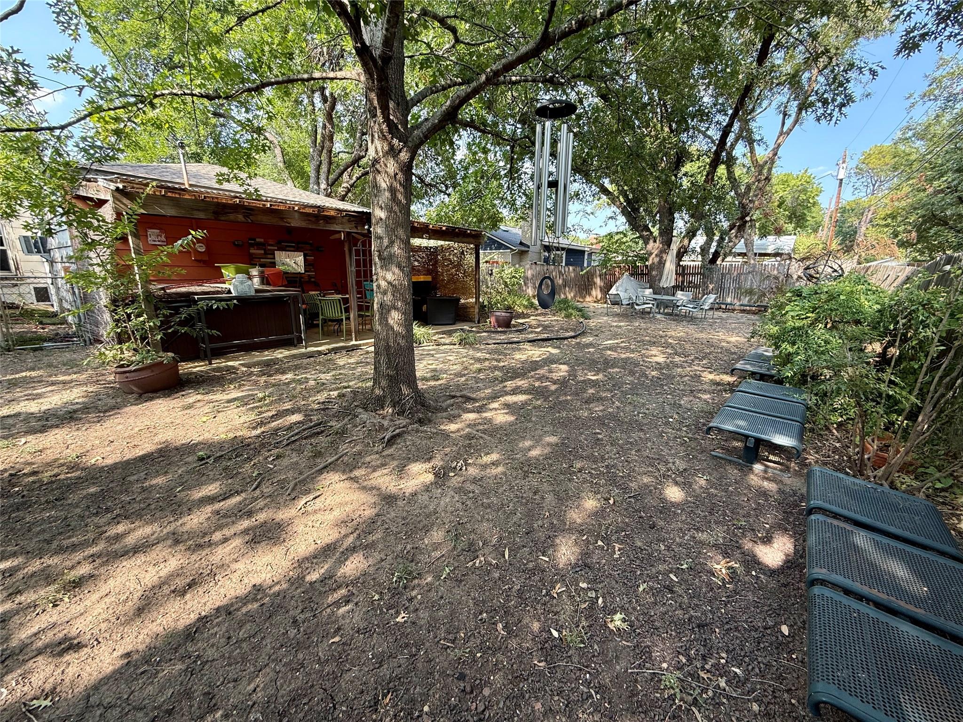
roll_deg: -0.9
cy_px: 361
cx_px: 482
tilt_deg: -12.5
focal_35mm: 14
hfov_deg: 102.1
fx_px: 389
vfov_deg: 85.7
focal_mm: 2.22
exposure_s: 1/161
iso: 64
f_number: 2.2
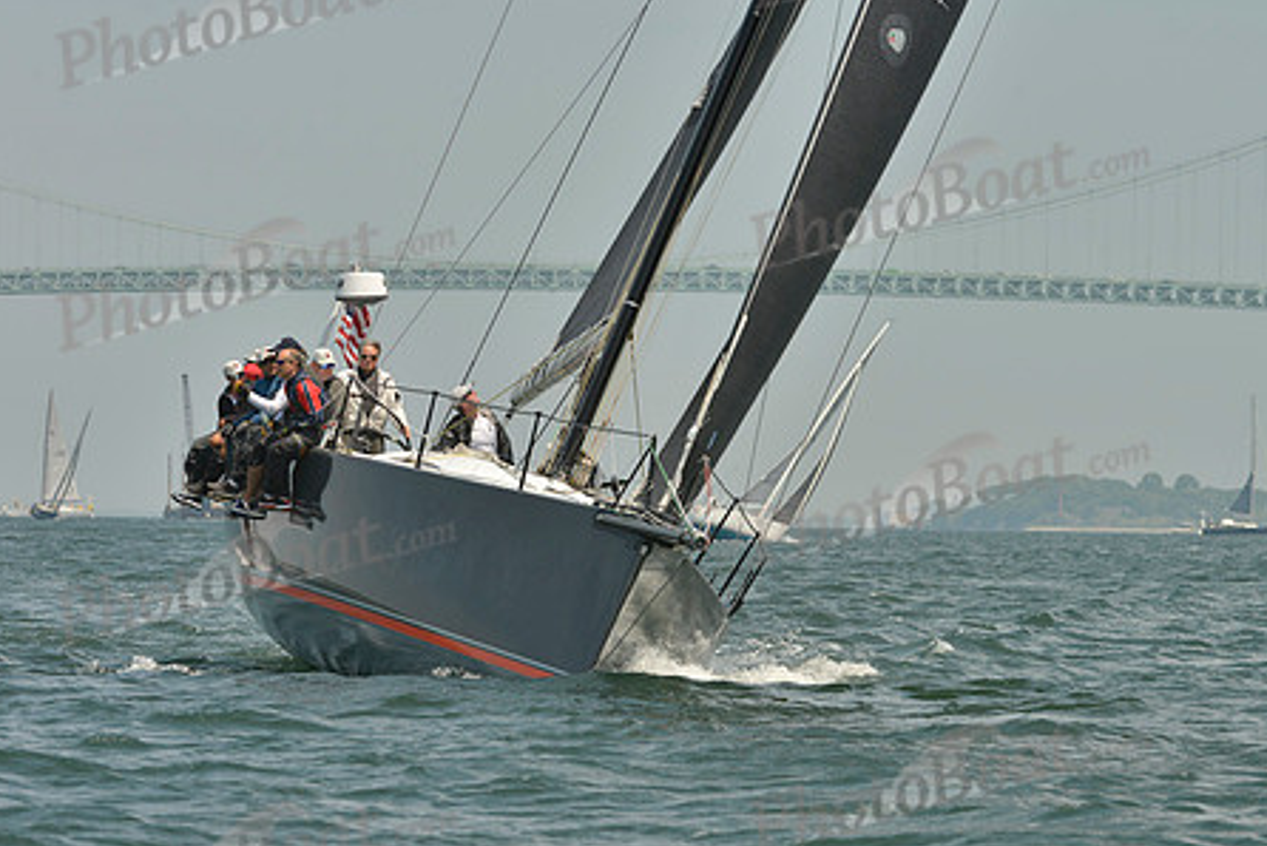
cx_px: 605
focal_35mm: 260
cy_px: 385
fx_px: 9156
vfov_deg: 5.3
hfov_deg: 7.9
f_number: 9
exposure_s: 1/1000
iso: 280
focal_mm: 200
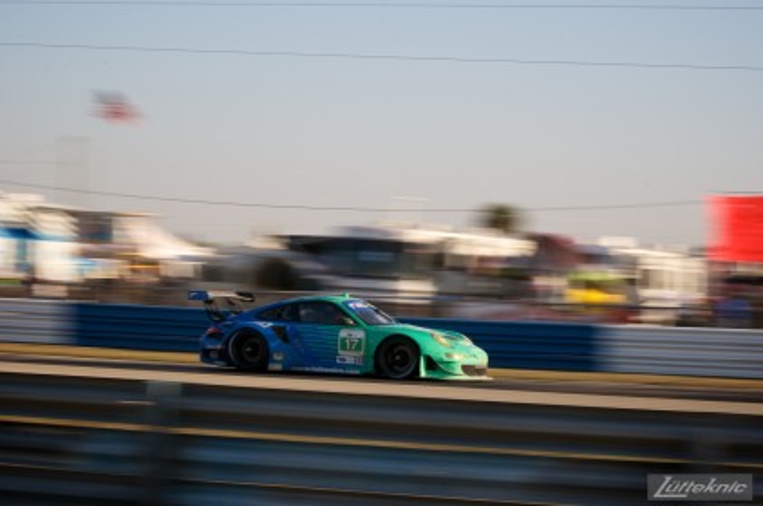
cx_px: 382
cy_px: 253
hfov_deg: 19.5
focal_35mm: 105
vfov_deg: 13.0
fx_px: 2222
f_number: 22
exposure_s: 1/100
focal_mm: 70
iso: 320
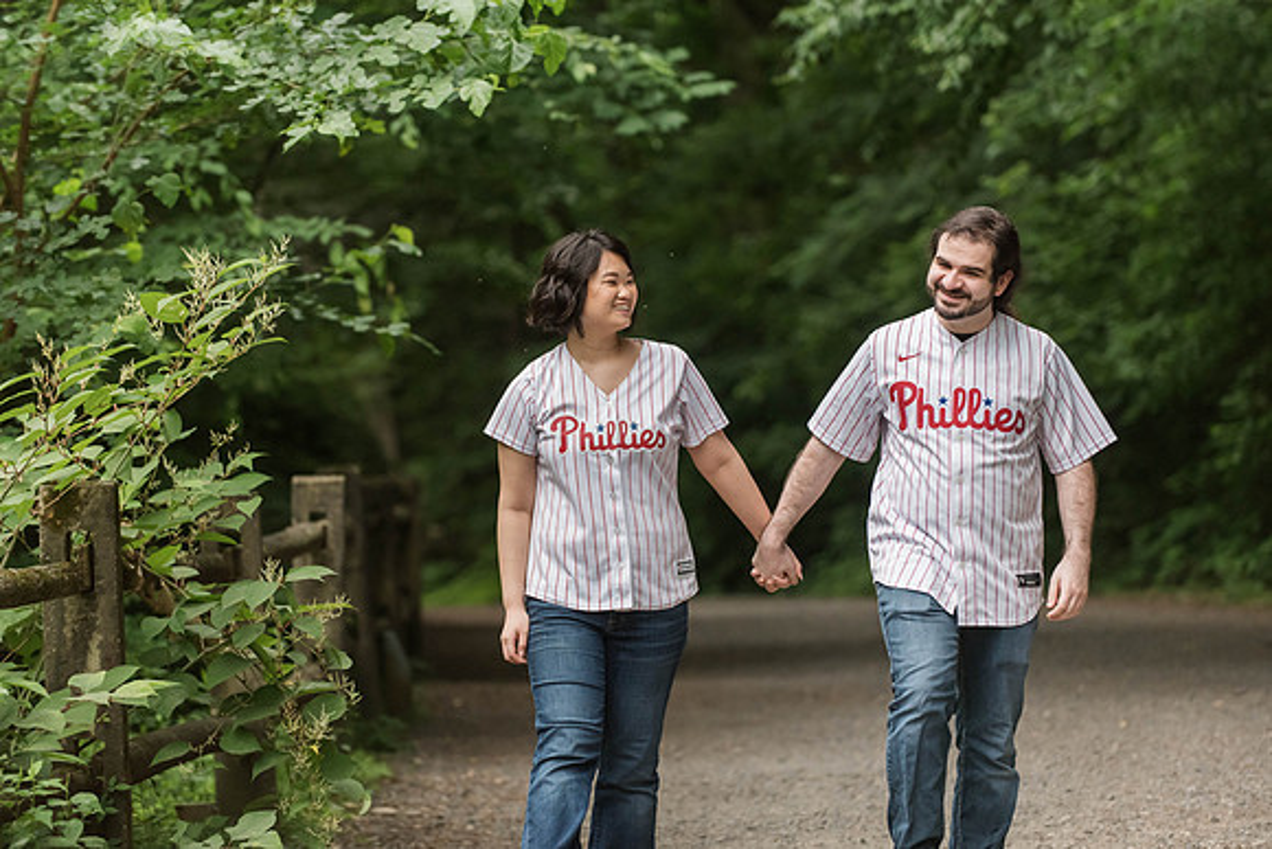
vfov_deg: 9.9
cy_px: 417
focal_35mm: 139
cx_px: 631
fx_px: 4904
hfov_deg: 14.8
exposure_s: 1/1600
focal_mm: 135
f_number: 3.5
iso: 2000
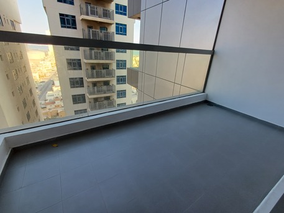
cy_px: 106
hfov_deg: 94.5
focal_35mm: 16
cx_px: 142
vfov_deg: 78.1
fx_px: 131
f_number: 2.2
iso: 40
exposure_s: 1/215
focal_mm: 1.64
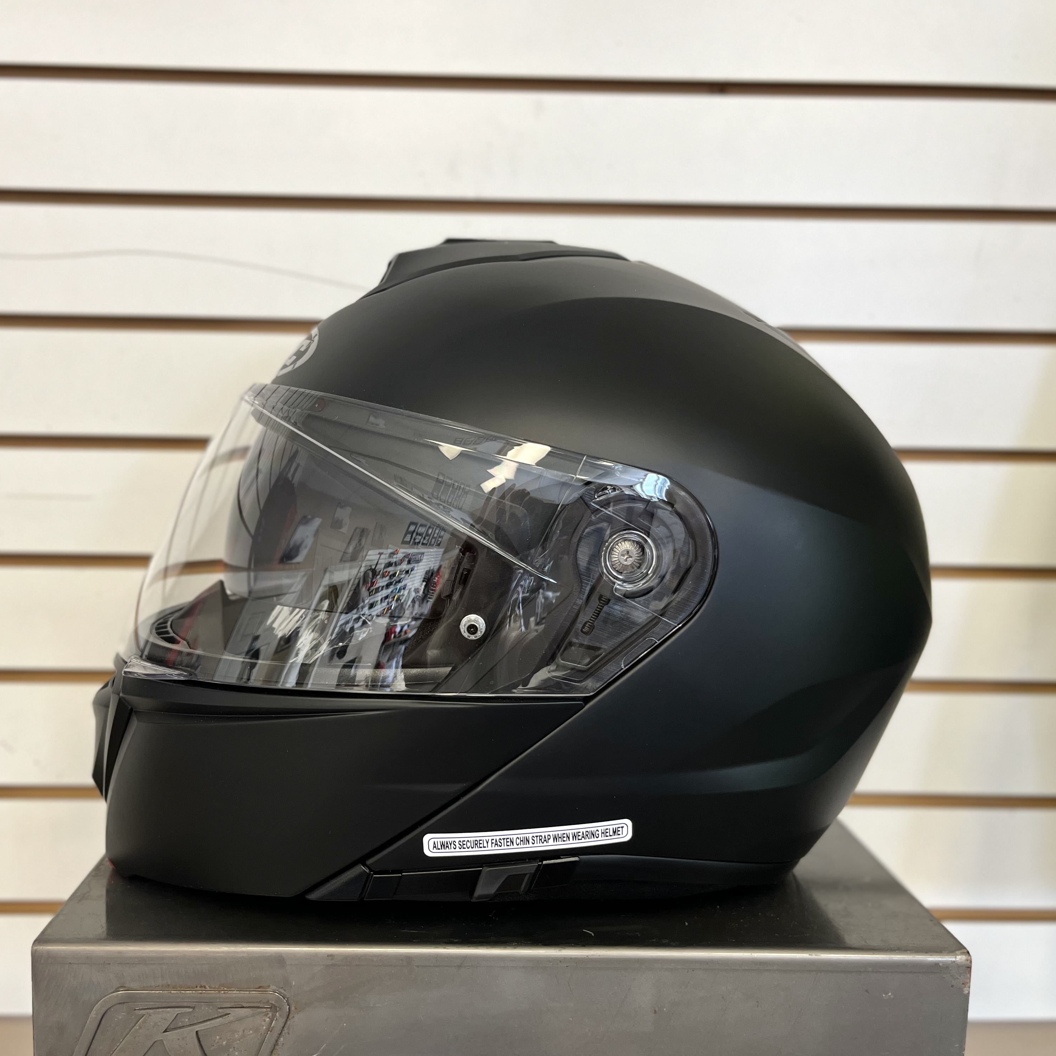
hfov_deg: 52.4
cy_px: 526
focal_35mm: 31
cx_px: 467
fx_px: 1070
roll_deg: -0.5
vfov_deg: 52.5
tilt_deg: -5.6
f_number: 1.6
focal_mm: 5.1
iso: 80
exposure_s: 1/60
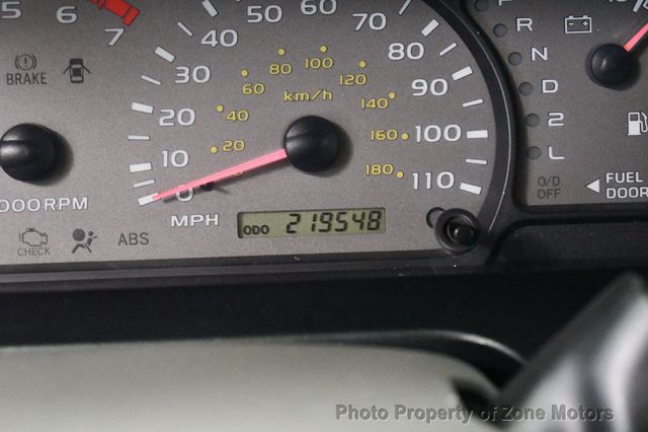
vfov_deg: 16.6
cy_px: 216
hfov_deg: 24.8
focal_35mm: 82
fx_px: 1475
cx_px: 324
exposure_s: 1/50
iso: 12800
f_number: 5.6
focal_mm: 55
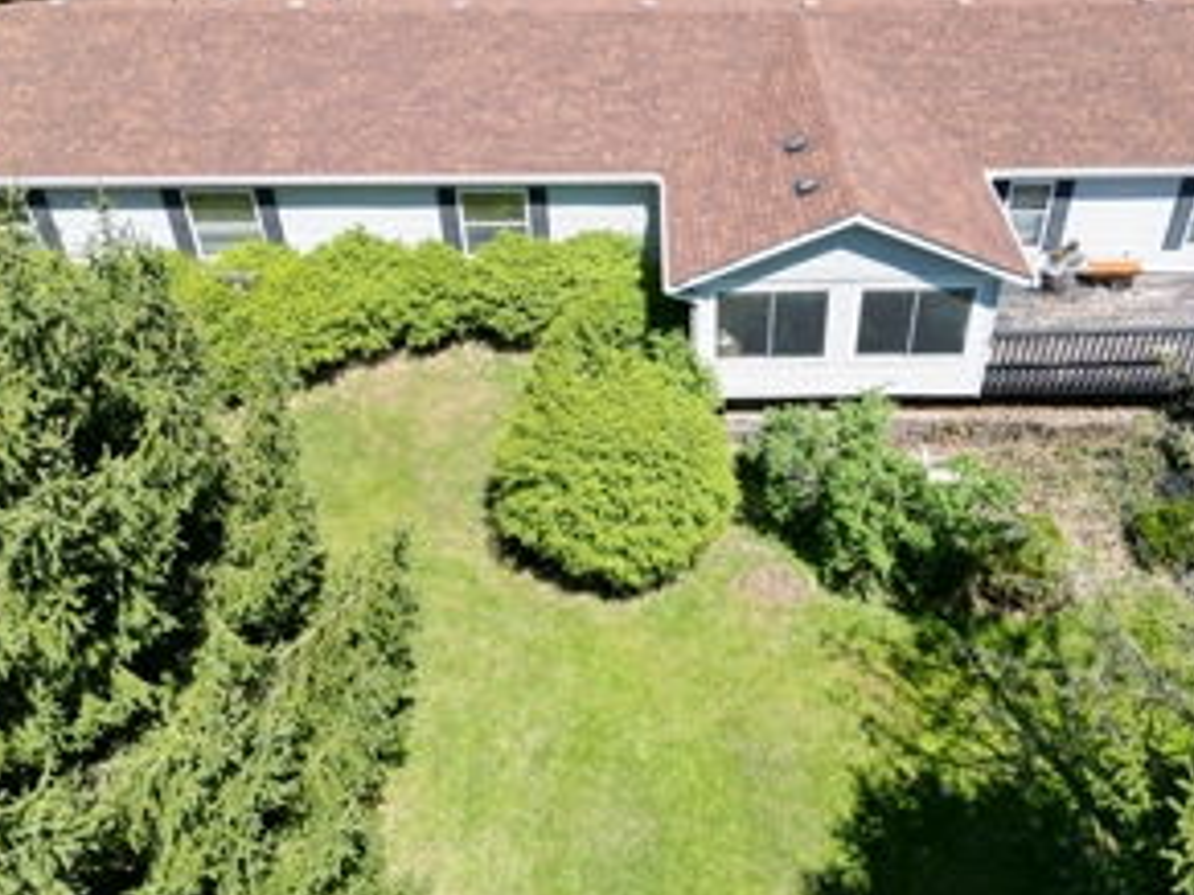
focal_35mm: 33
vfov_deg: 42.6
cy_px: 341
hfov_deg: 55.1
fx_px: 1138
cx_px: 693
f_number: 1.7
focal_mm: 6.72
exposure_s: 1/2000
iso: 120
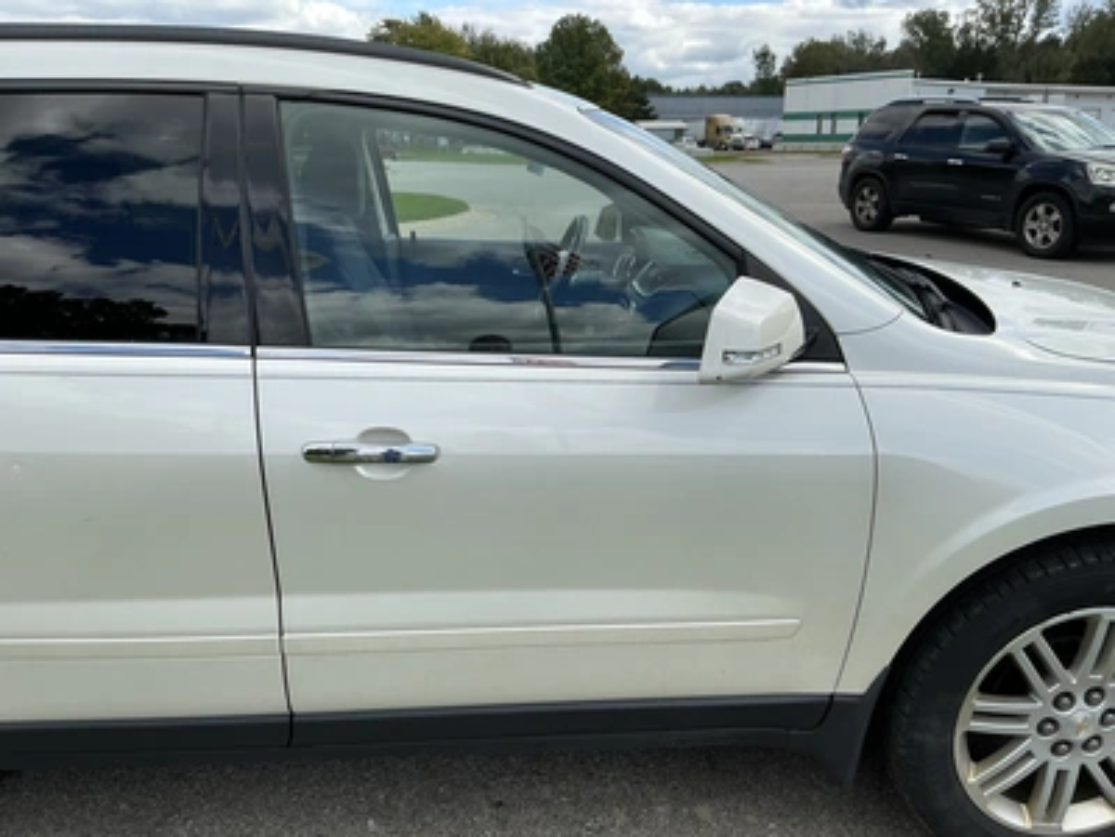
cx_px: 558
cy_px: 418
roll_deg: -0.9
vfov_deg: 49.7
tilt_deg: -15.3
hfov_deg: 63.4
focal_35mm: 28
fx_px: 902
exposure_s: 1/1412
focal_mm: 3
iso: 25
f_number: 1.8
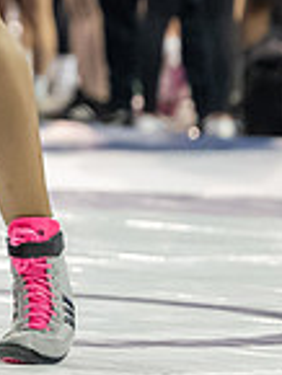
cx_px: -298
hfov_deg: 3.4
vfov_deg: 4.5
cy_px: -56
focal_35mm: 439
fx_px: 4761
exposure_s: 1/800
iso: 3200
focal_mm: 79
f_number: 2.8
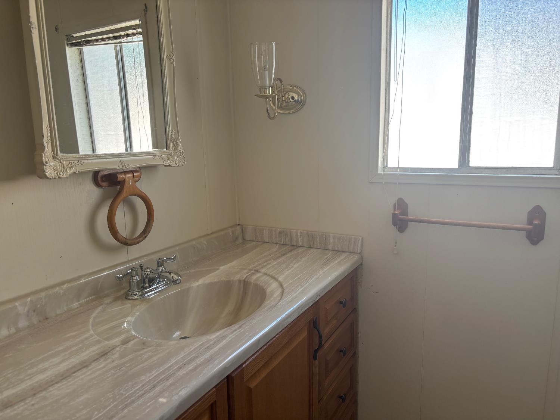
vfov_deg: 53.1
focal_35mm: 26
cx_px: 280
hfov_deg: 67.3
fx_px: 421
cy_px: 210
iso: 64
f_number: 1.6
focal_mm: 5.96
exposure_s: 1/121
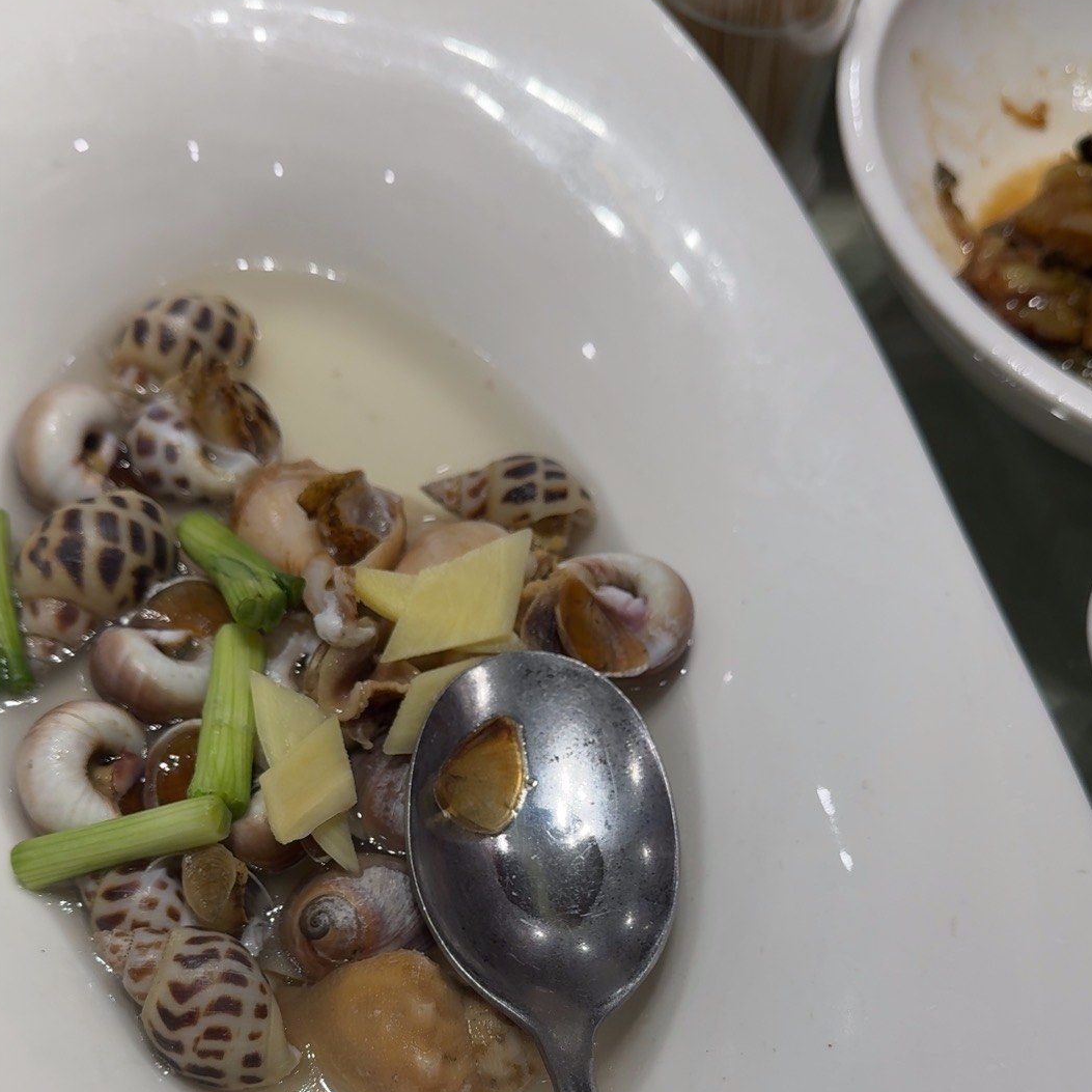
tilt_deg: -61.3
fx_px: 1035
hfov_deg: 55.6
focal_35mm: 29
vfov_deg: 55.5
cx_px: 536
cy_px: 604
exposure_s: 1/203
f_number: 1.78
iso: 64
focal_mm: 6.76
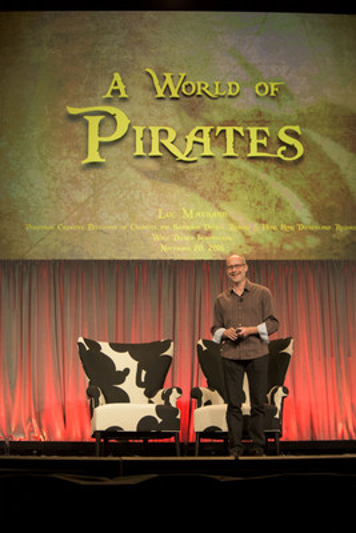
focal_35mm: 85
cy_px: 266
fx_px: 1260
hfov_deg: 16.1
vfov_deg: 23.9
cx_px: 178
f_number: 4.5
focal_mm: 85
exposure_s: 1/200
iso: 3200
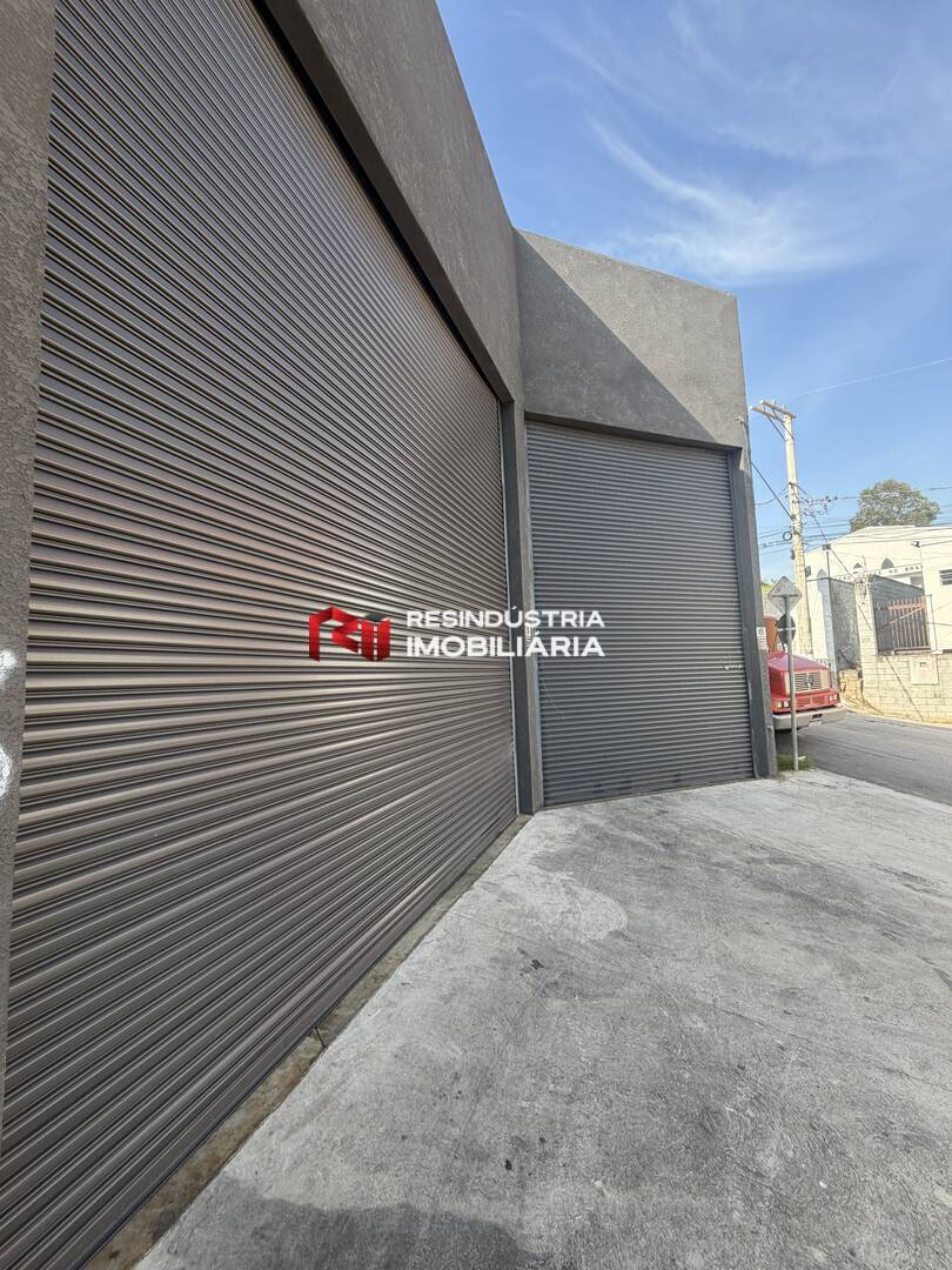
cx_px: 476
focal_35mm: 14
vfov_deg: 102.1
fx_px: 513
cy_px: 635
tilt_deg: +6.2
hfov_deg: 85.7
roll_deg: +3.5
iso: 50
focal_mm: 2.22
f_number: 2.2
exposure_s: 1/398
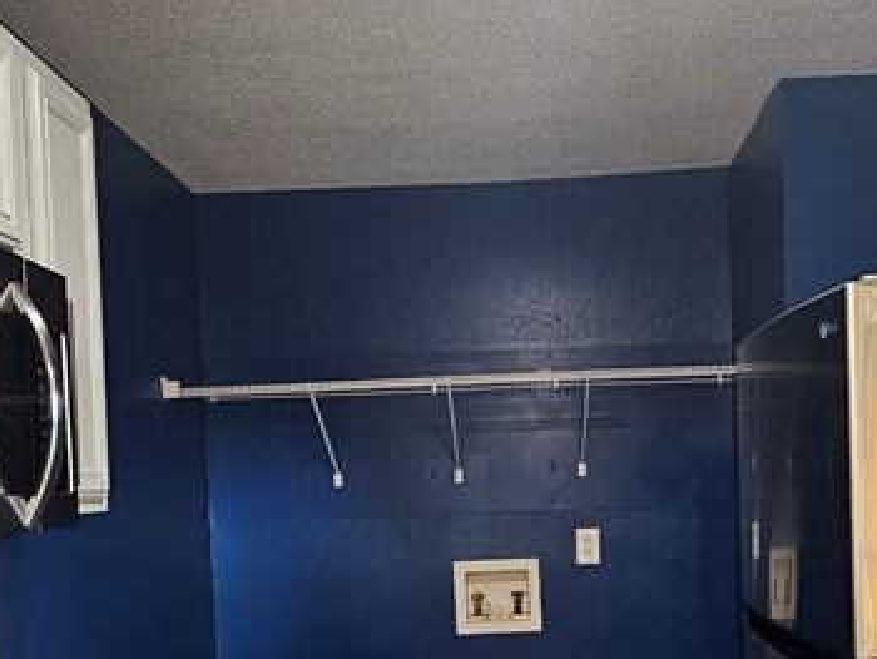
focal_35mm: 38
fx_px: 963
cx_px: 491
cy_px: 539
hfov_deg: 48.8
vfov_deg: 36.3
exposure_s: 1/60
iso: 400
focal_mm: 2.2
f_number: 2.2
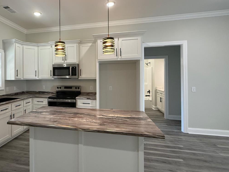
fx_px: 139
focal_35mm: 21
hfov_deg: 76.8
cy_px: 76
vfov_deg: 63.3
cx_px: 79
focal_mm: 2.22
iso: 200
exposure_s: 1/120
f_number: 2.2
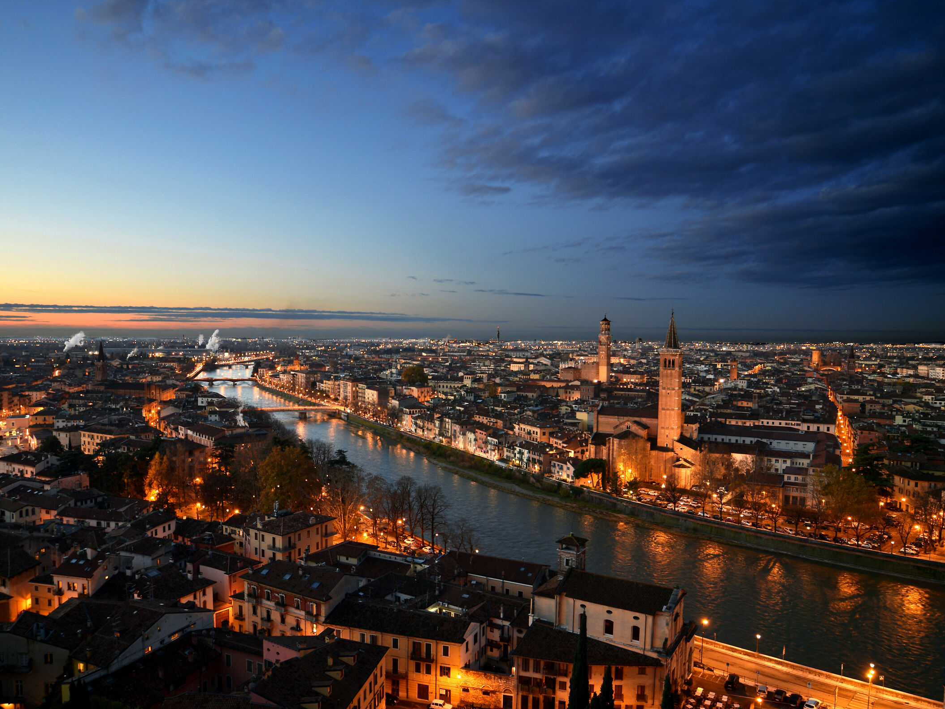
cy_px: 357
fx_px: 628
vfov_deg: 58.9
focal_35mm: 23
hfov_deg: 73.7
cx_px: 423
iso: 100
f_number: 2.8
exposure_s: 1/3
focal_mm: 14
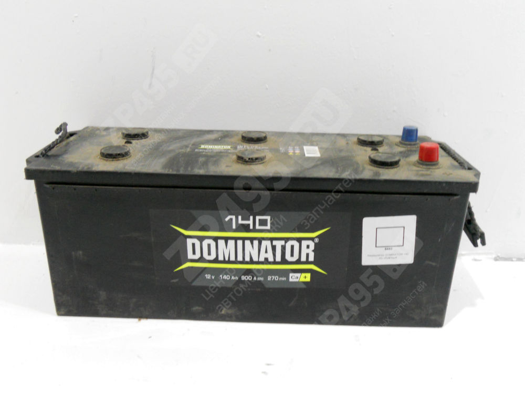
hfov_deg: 56.8
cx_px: 262
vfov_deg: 44.2
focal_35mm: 32
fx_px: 485
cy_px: 197
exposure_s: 1/30
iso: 400
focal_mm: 5.8
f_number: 3.5
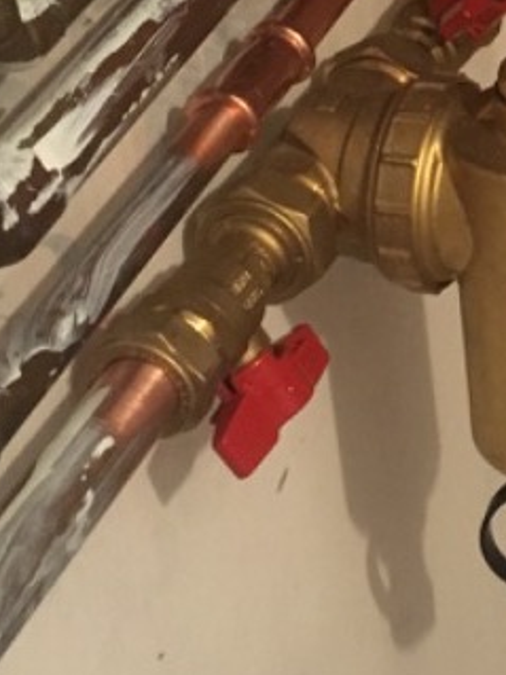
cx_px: 749
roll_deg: +4.2
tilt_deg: -27.7
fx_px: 2126
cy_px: -142
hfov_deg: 12.9
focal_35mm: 109
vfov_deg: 17.2
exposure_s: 1/20
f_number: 2.2
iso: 200
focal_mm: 4.15
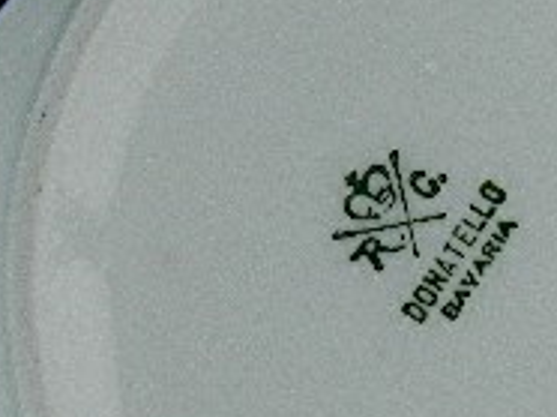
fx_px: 1880
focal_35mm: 117
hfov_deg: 16.6
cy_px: 264
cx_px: 530
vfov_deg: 12.6
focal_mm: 6.2
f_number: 3.6
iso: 400
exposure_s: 1/43
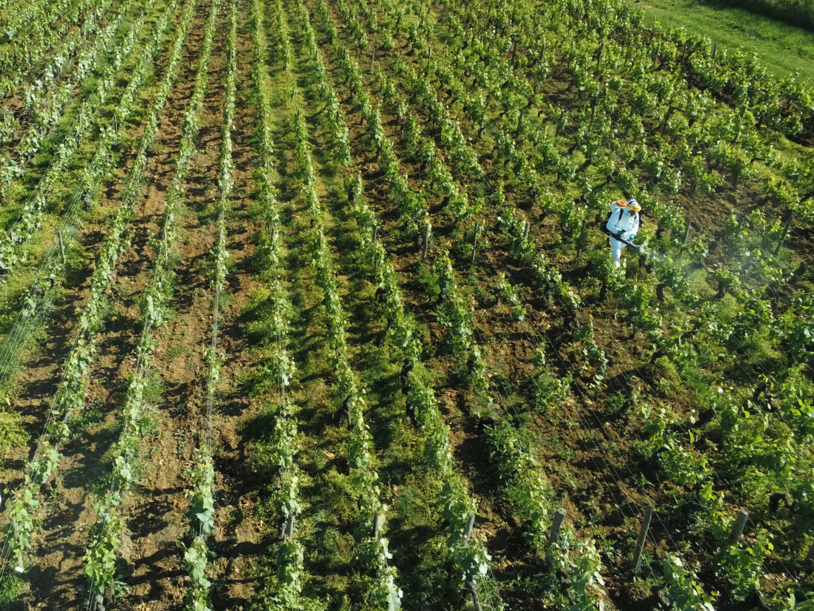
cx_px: 253
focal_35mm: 34
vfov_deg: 41.4
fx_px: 800
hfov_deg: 52.6
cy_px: 221
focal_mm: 4
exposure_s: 1/1923
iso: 196
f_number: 2.4
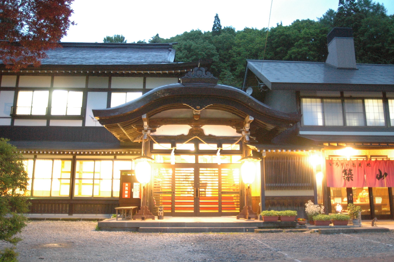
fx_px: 328
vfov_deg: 43.5
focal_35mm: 30
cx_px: 197
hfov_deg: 62.0
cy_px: 131
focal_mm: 20
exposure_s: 1/3
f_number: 1.8
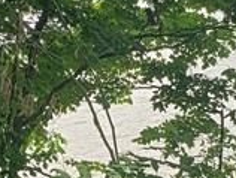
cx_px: 87
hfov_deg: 11.7
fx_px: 1147
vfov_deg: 8.8
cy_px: 129
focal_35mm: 168
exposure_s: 1/330
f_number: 2.4
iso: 50
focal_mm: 4.3
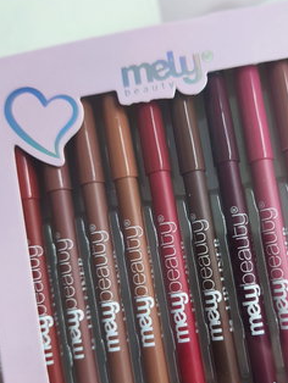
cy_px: 248
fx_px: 432
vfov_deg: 47.2
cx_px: 203
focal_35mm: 39
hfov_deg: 36.3
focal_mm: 6.18
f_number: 1.65
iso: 400
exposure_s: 1/99.9
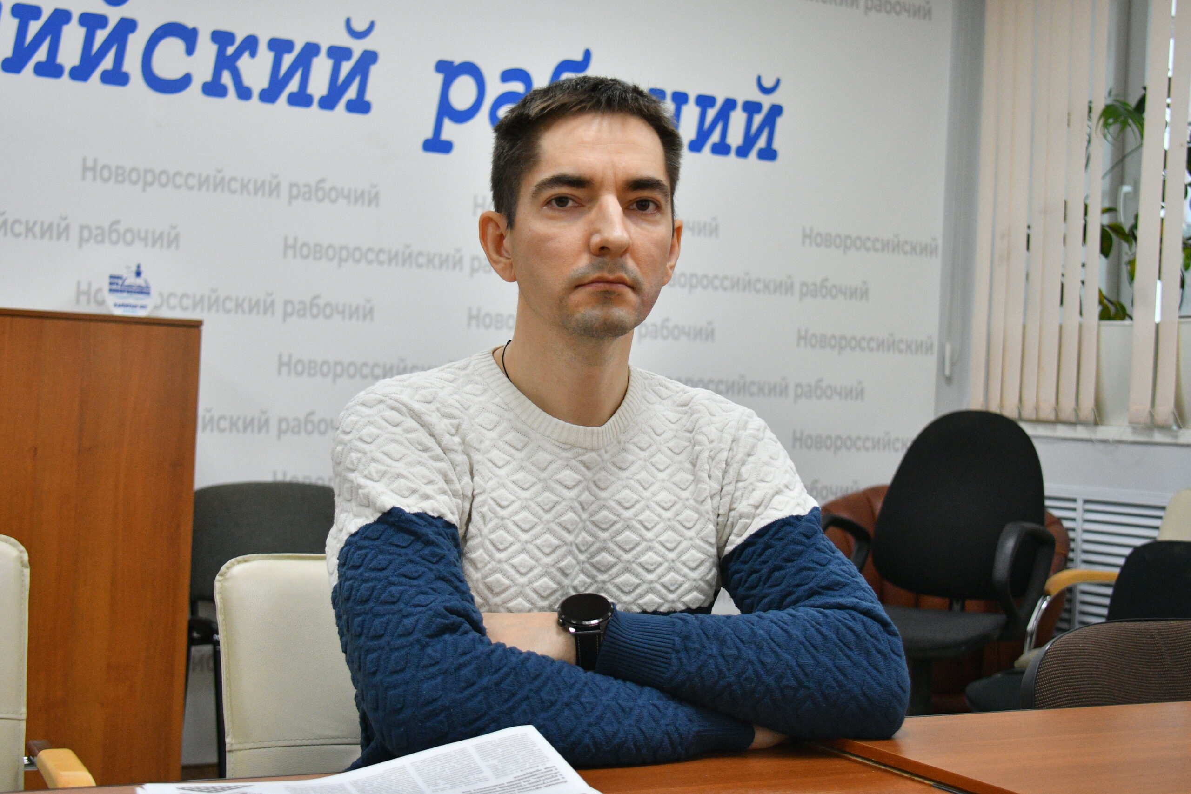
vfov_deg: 26.0
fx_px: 1720
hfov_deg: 38.2
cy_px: 397
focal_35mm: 52
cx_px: 596
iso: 1600
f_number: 4.5
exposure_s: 1/200
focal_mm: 35
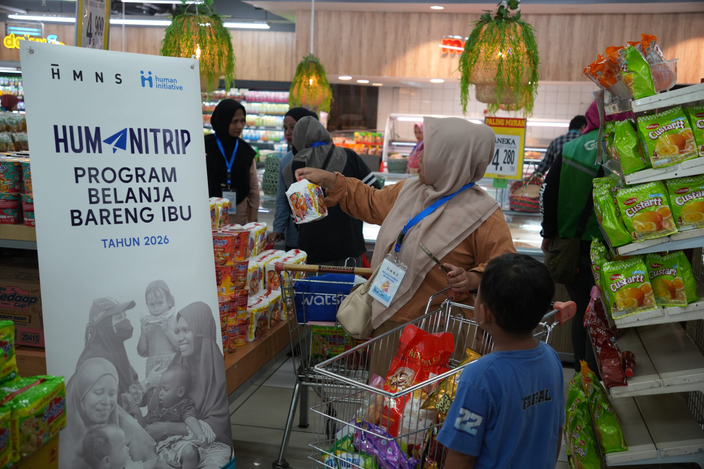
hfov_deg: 45.1
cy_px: 234
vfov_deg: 31.0
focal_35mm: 43
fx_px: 848
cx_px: 352
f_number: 2.8
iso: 500
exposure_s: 1/160
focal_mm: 28.9
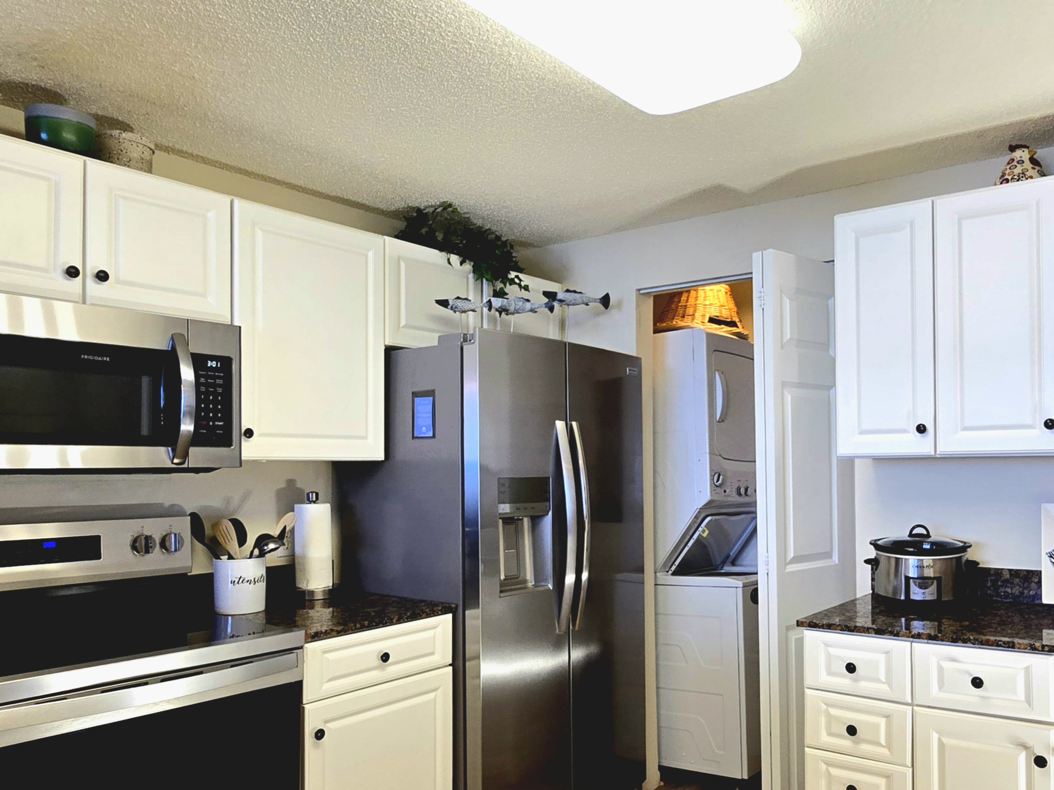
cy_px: 597
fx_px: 639
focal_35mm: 21
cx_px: 546
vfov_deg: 59.8
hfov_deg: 79.0
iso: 50
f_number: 2.2
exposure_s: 1/60.2
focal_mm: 2.2
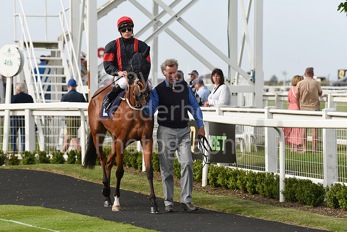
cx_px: 174
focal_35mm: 200
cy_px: 116
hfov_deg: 10.3
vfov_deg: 6.9
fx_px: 1928
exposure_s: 1/1250
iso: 400
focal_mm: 200
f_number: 5.6
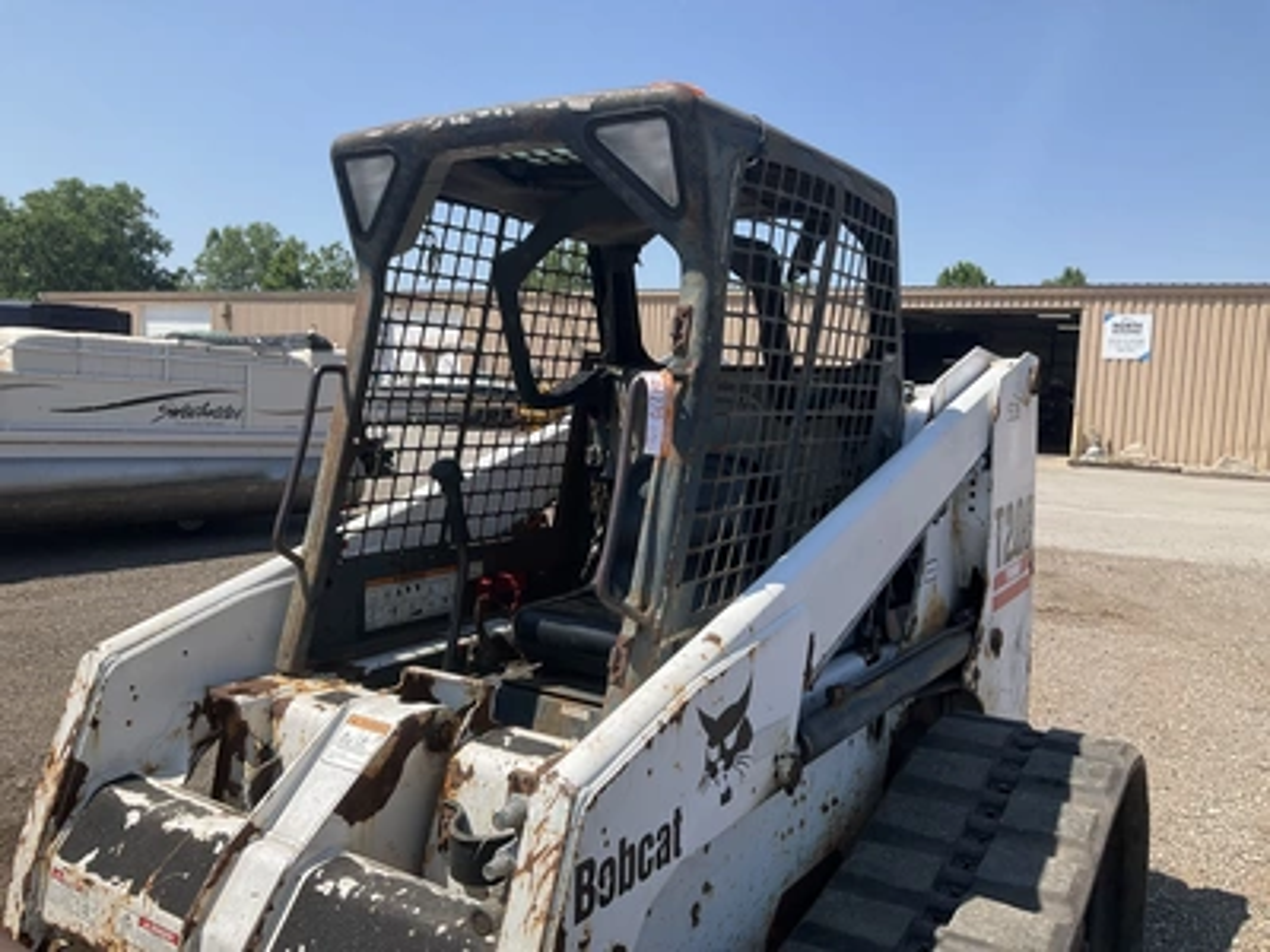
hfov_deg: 61.7
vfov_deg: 48.2
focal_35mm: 29
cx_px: 635
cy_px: 476
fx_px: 1064
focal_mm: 3
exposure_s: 1/1626
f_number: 1.8
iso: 25
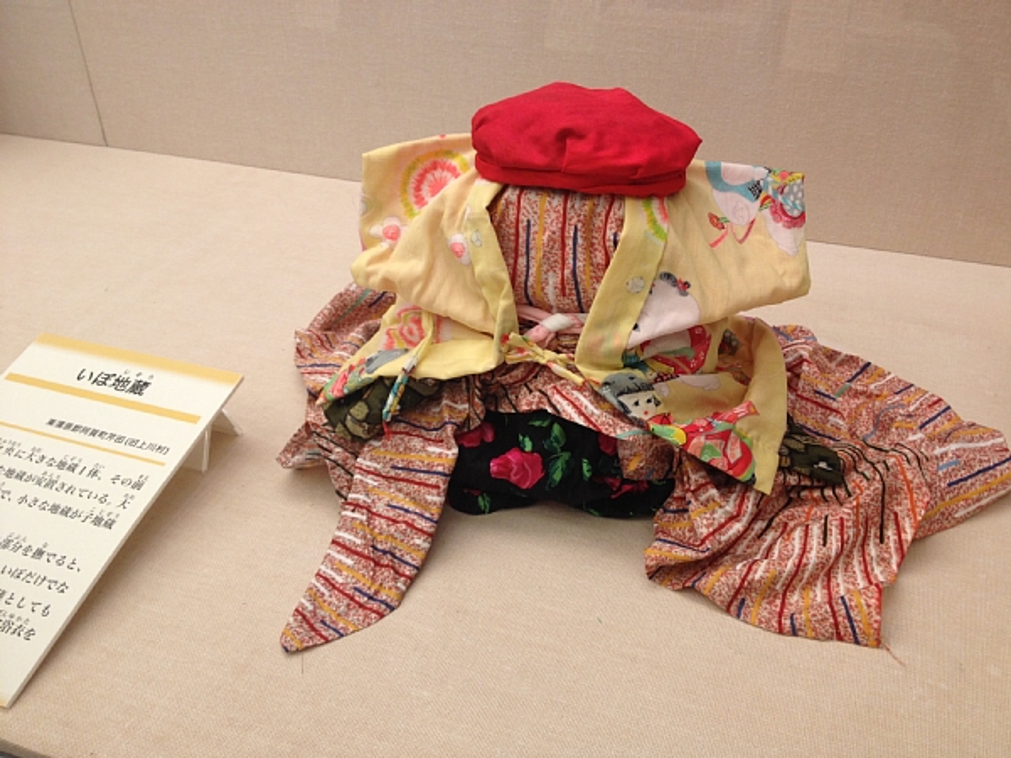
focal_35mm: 35
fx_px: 1022
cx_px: 506
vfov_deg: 40.7
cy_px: 379
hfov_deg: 52.6
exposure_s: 1/25
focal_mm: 4.28
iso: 50
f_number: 2.4
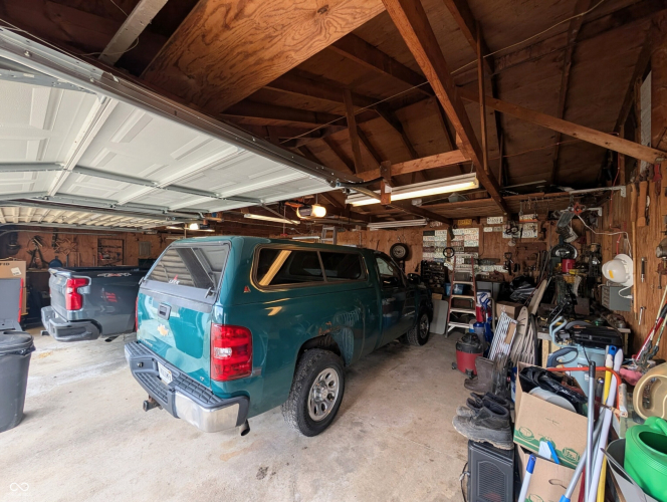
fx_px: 232
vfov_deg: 94.6
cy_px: 251
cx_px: 334
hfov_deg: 110.5
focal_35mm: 12
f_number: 1.7
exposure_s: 1/85.2
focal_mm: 2.02
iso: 48
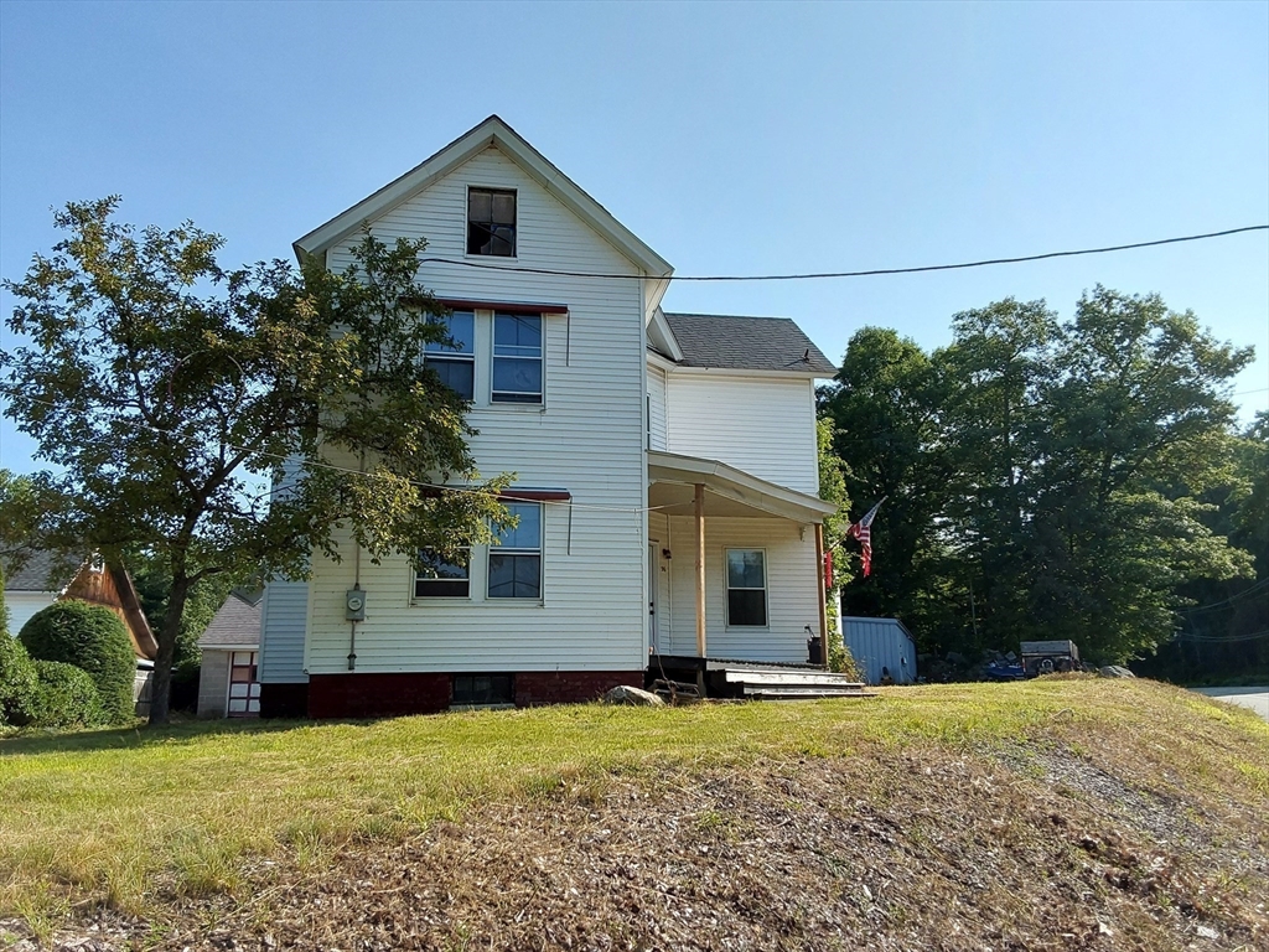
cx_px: 634
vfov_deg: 49.7
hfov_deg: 63.4
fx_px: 1026
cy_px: 476
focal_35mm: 28
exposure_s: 1/1559
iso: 50
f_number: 1.9
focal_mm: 2.91
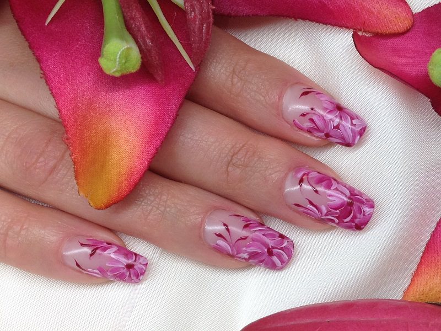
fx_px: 446
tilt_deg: -53.6
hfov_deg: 52.6
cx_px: 220
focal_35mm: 35
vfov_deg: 40.7
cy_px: 166
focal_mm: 4.28
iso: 50
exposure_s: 1/115
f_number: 2.4
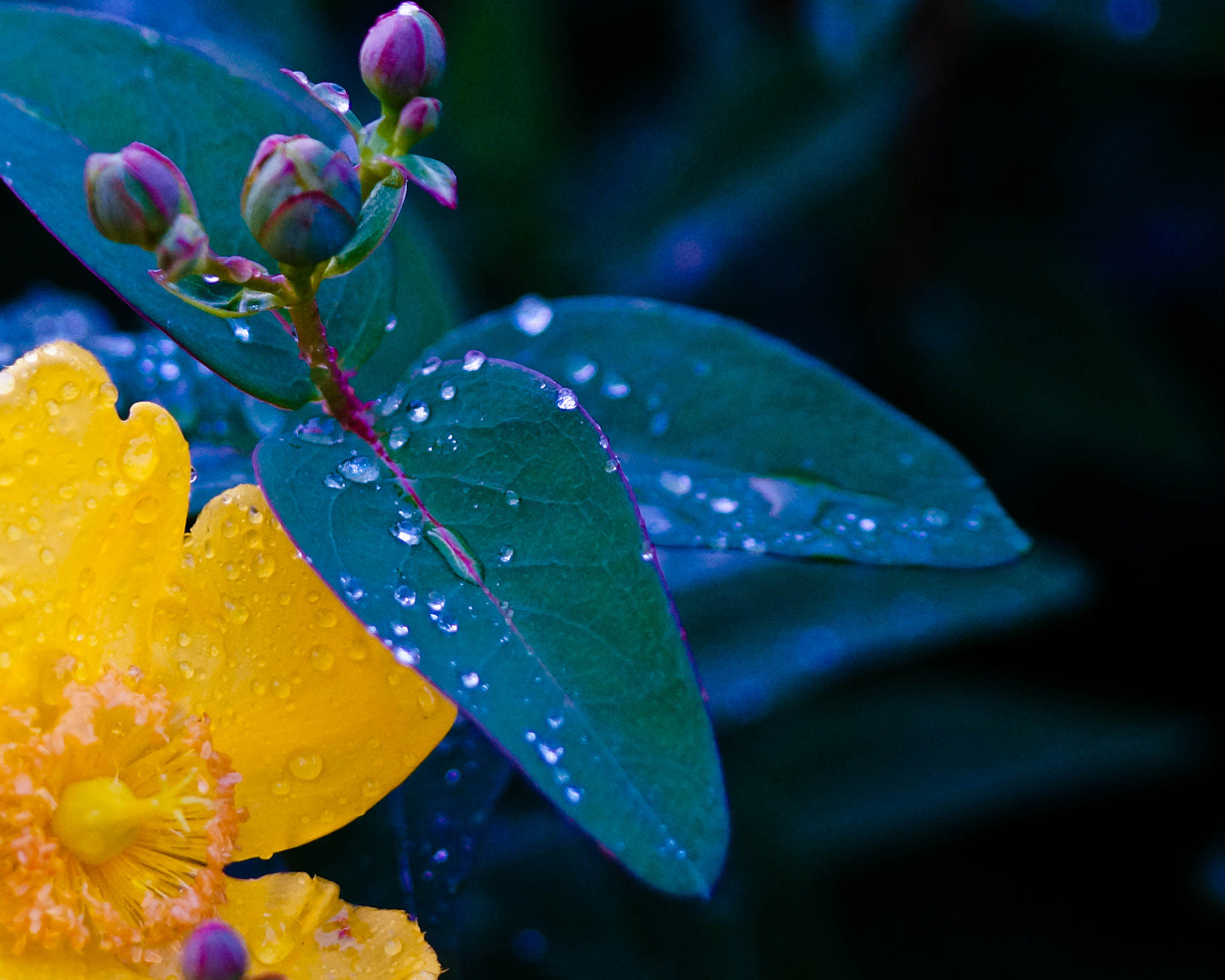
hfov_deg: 11.7
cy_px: 553
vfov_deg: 9.4
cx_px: 260
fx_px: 5945
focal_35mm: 164
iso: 1000
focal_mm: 70
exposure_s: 1/160
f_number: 4
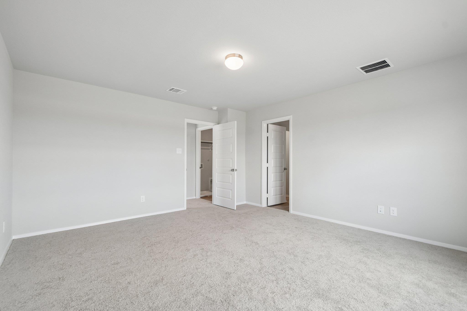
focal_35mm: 15
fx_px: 195
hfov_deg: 100.4
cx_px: 234
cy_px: 156
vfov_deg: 77.3
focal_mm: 10
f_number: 8
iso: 400
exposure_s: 1/30
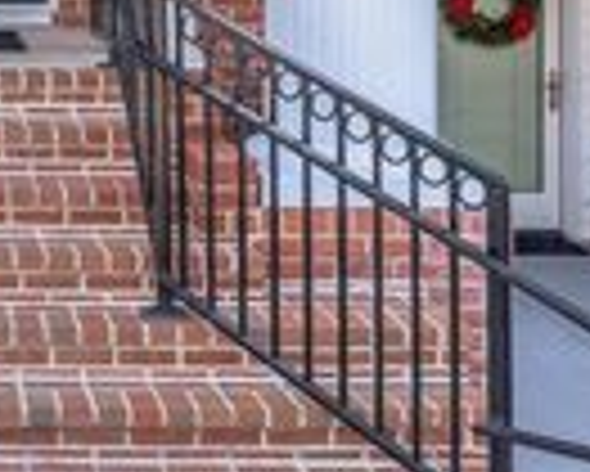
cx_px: -95
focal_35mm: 93
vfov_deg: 16.1
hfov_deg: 19.5
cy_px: -47
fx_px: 1625
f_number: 4.5
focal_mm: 26
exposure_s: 1/500
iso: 640
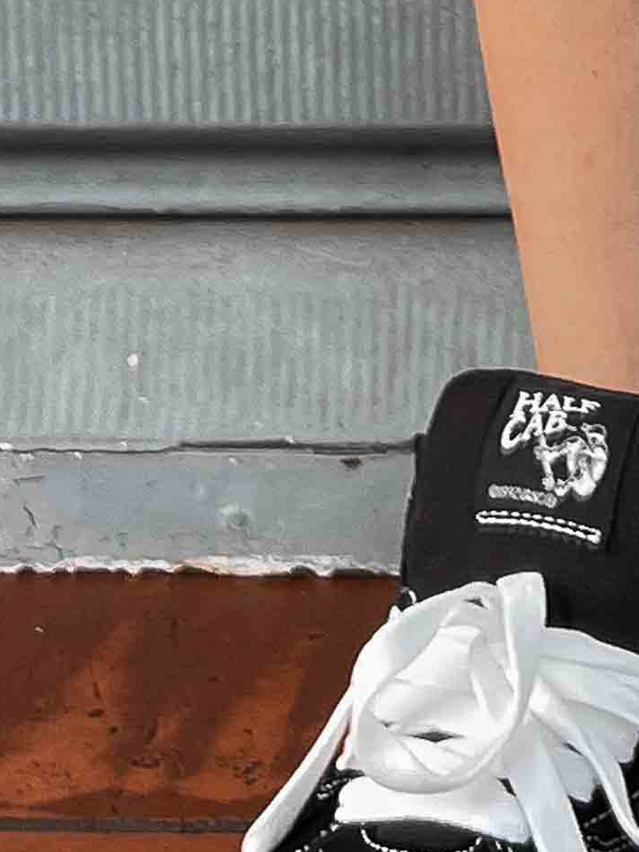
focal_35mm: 111
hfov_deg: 12.6
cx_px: 987
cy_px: -588
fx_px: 2732
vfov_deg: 15.6
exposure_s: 1/120
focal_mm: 5.7
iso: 64
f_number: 1.5
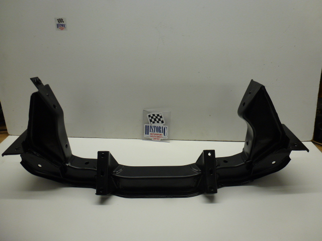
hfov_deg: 71.6
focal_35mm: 24
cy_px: 120
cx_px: 161
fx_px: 223
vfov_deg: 56.8
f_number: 3.3
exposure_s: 1/60
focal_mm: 4.3
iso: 100
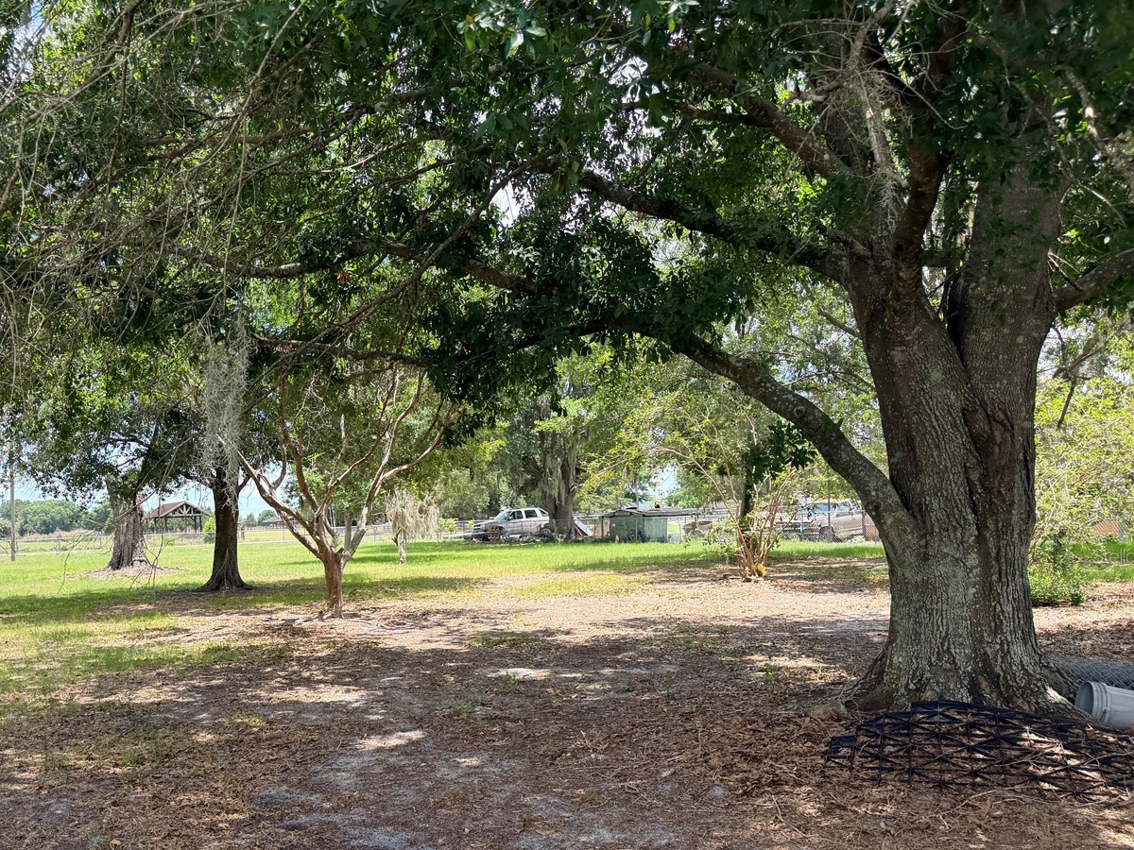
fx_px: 1048
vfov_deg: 43.6
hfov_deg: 56.2
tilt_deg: -1.3
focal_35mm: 32
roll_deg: +0.5
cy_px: 555
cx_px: 426
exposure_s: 1/1727
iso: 100
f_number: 1.78
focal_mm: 6.76
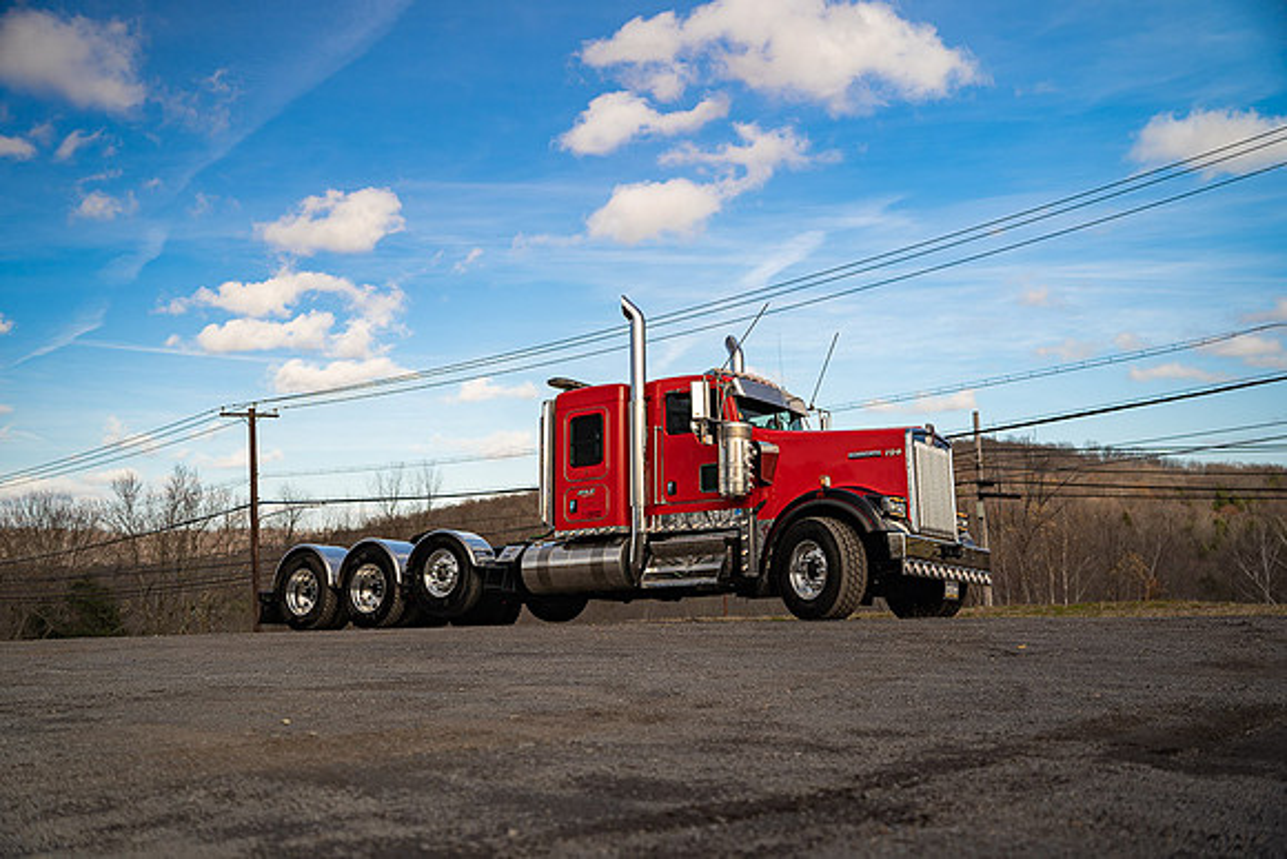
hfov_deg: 54.4
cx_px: 644
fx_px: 1251
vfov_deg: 37.9
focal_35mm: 35
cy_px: 430
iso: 100
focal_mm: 35
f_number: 2.2
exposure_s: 1/125
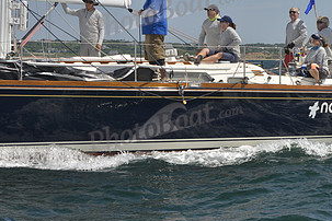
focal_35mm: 134
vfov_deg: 10.2
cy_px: 53
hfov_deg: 15.1
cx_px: 300
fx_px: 1236
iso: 400
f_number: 8
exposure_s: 1/800
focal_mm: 70
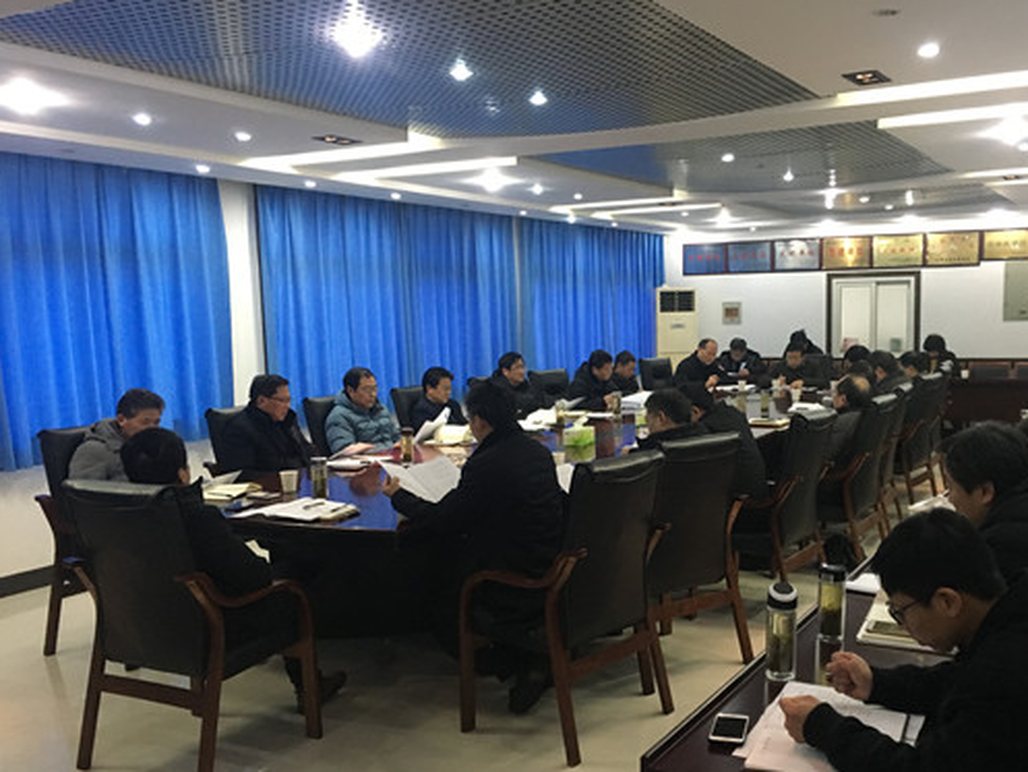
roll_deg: +0.0
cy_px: 453
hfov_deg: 52.3
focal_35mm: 35
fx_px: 1040
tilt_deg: -6.3
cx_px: 614
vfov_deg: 40.6
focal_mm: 4.15
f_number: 2.2
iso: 200
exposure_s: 1/25
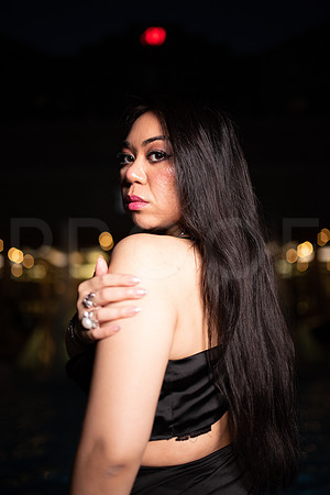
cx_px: 165
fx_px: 481
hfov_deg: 37.9
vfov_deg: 54.4
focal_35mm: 35
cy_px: 248
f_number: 1.4
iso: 800
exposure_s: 1/640
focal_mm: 35
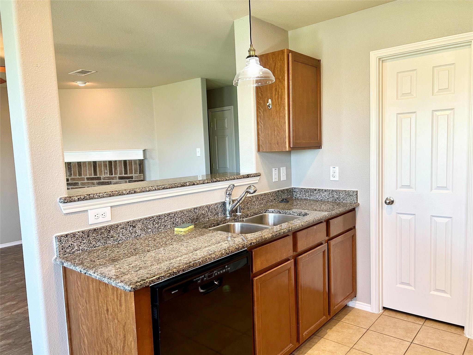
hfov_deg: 67.3
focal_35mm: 26
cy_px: 178
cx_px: 236
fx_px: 355
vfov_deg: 53.1
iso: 125
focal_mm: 5.7
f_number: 1.5
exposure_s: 1/120
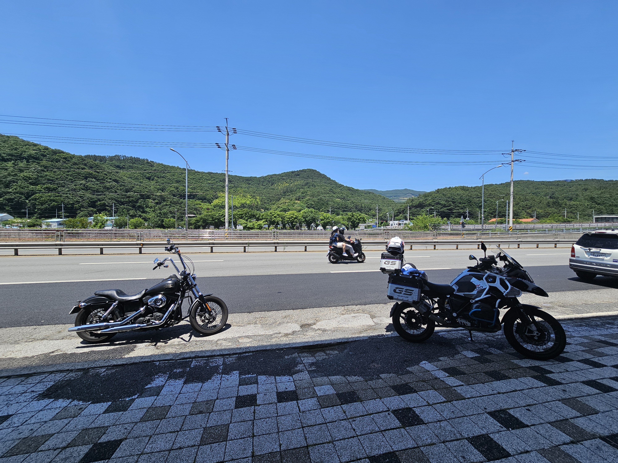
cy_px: 232
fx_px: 232
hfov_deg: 106.2
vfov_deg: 89.9
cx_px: 309
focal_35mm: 13
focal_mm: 2.2
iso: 50
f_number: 2.2
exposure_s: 1/1770
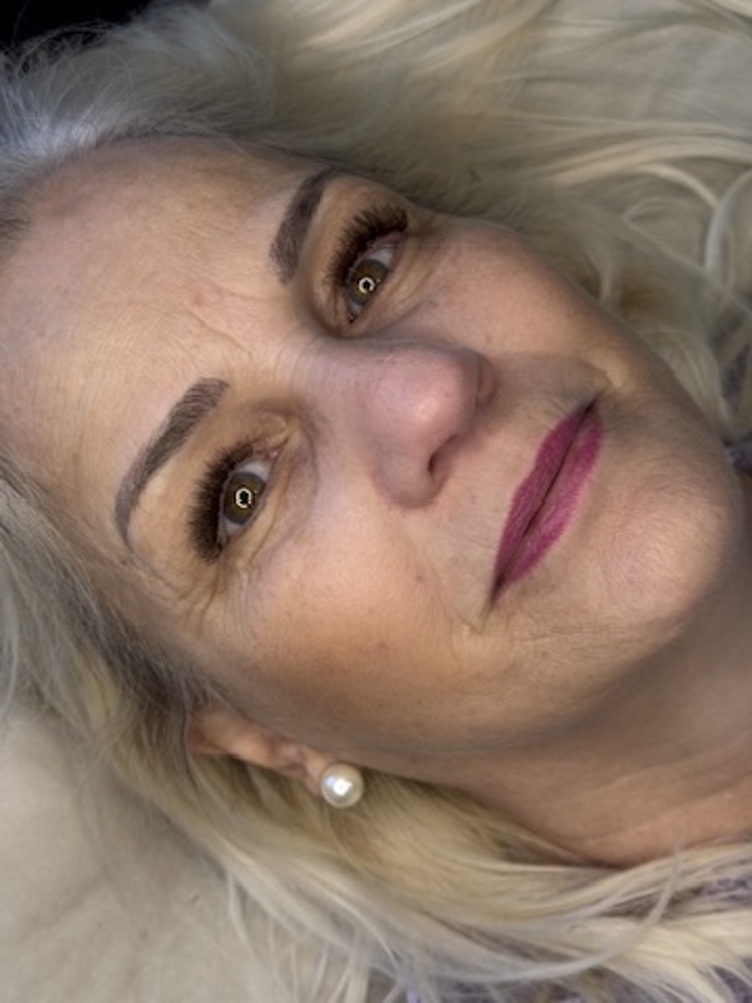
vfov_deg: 39.7
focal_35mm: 48
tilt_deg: -77.1
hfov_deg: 30.3
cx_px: 376
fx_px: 1390
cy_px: 502
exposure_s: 1/308
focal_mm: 6.76
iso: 64
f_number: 1.78
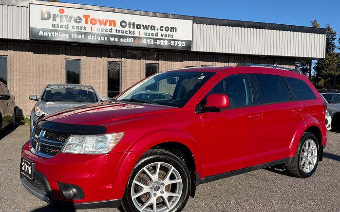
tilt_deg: -1.3
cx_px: 173
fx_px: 324
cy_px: 107
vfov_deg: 36.3
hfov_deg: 55.3
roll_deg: -0.5
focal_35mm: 35
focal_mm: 6.76
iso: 80
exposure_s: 1/4673
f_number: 1.78
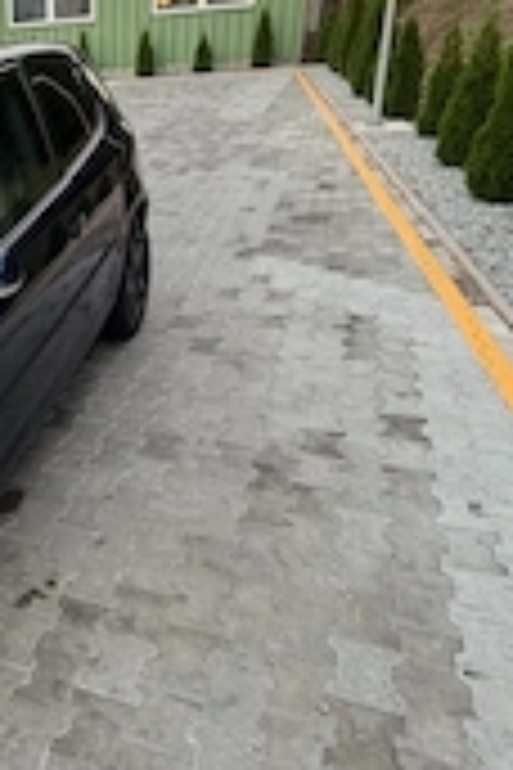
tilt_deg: -21.9
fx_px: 727
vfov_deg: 55.8
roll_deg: +6.5
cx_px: -40
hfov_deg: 34.1
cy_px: 365
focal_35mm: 34
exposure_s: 1/121
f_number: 2.2
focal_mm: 2.22
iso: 64
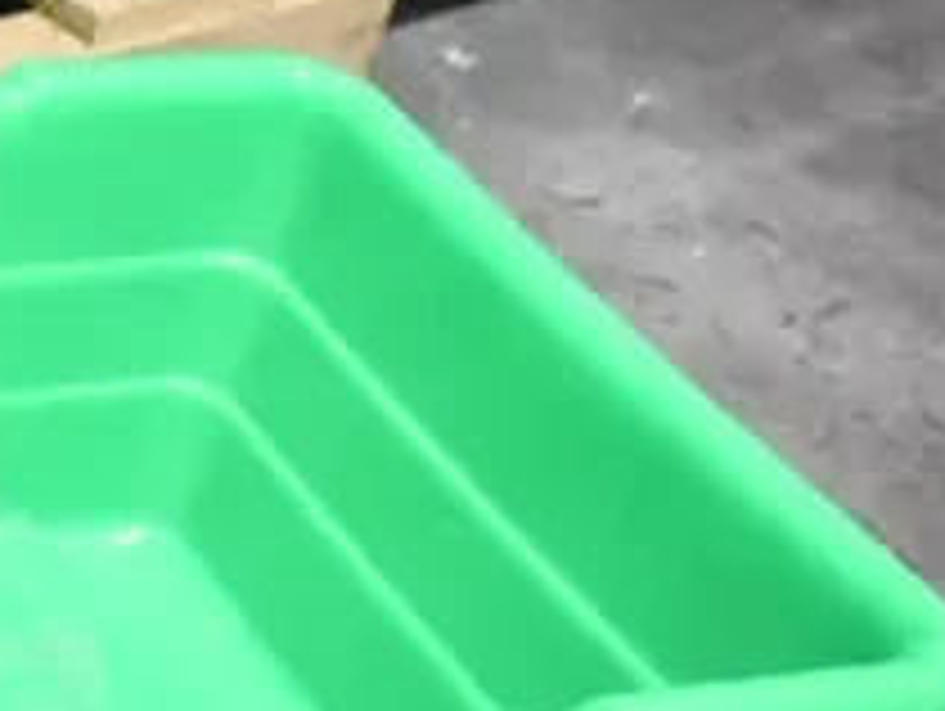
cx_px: -405
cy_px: 488
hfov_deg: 19.1
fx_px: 2514
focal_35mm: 92
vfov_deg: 16.1
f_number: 5
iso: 1600
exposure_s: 1/100
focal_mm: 22
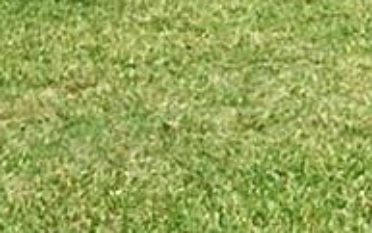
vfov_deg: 7.8
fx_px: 1654
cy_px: -162
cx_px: 621
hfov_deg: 12.0
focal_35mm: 163
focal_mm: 4.15
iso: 32
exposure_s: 1/1883
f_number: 2.2
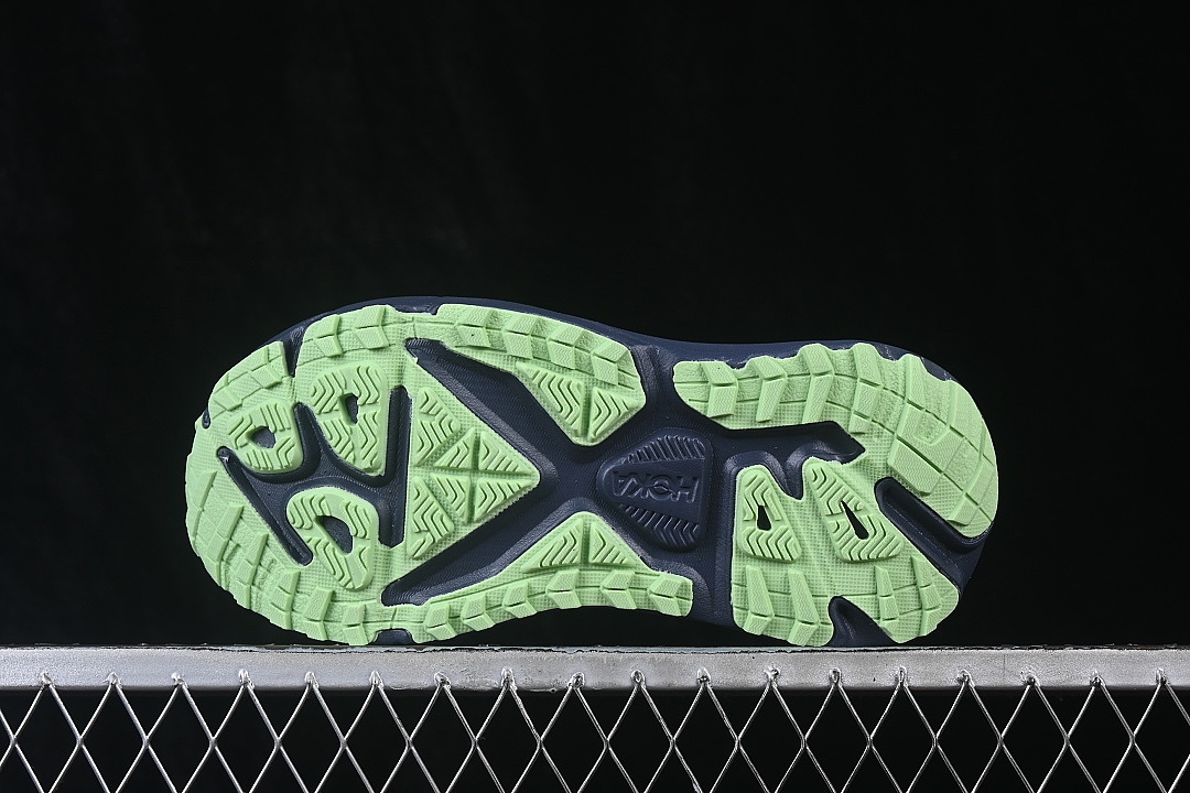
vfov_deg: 18.2
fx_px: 2479
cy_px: 396
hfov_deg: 27.0
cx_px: 595
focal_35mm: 75
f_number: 8
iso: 160
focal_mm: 50
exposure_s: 1/80
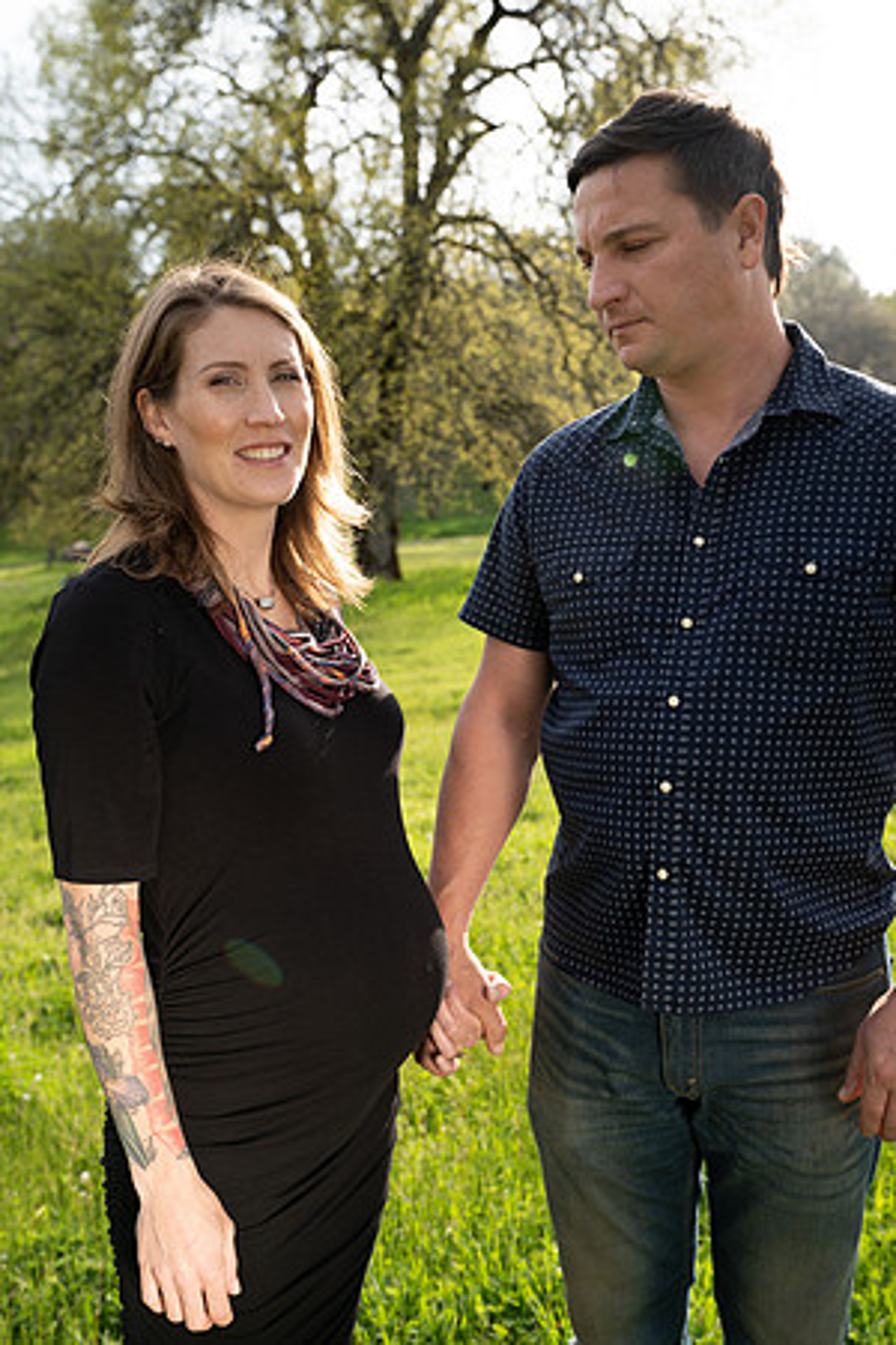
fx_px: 1381
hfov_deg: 35.9
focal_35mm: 37
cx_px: 448
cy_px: 672
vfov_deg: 51.9
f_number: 5
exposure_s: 1/125
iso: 100
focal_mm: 37
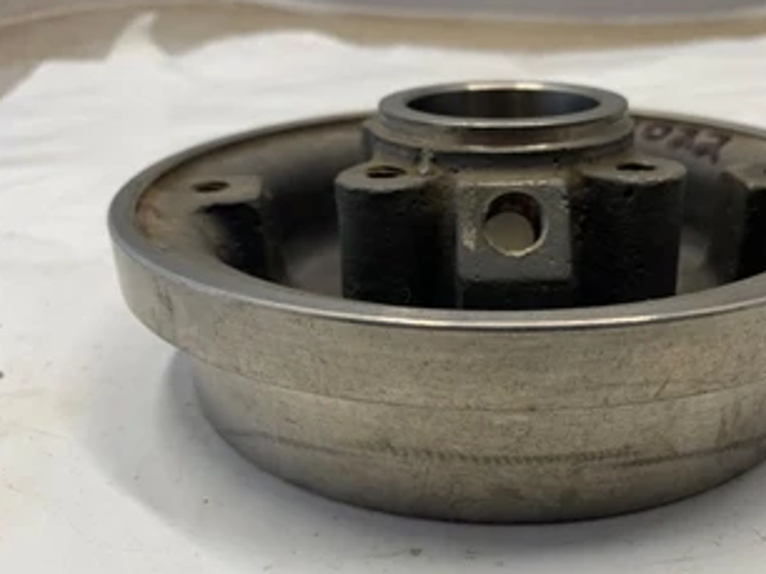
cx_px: 473
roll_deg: +1.1
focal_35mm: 34
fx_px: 752
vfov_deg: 41.6
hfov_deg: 53.5
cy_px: 331
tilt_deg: -25.3
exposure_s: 1/121
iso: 50
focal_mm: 4.25
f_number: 1.8
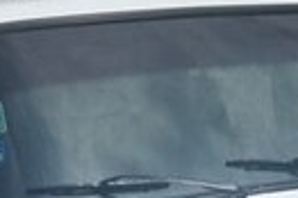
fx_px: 1215
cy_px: 461
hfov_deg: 13.9
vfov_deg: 8.6
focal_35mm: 147
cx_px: 264
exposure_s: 1/2285
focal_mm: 3.7
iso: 64
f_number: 1.9
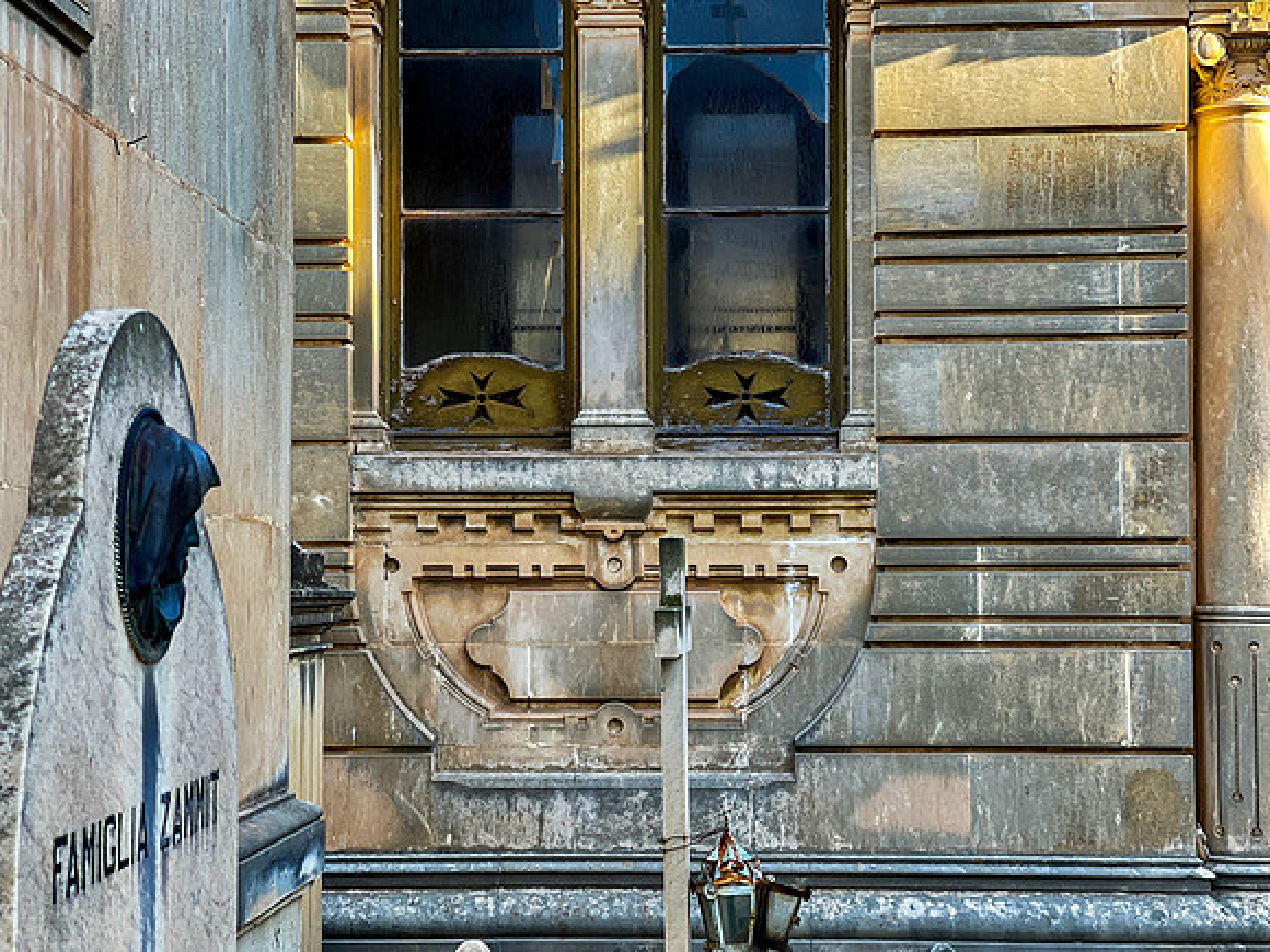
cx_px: 635
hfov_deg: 30.3
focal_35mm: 64
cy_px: 476
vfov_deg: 22.9
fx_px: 2348
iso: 32
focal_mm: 7.5
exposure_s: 1/120
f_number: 2.2
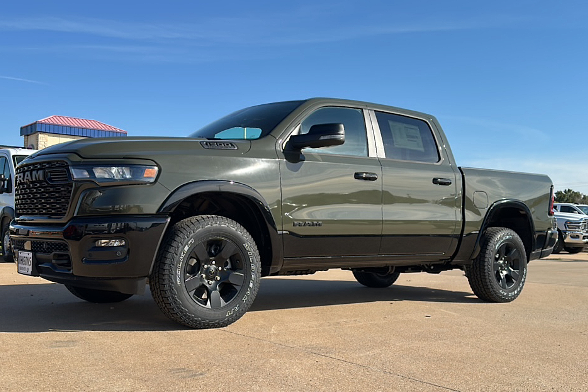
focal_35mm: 31
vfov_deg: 42.3
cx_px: 290
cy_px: 205
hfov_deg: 60.3
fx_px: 506
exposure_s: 1/4386
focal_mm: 6.86
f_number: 1.78
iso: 80
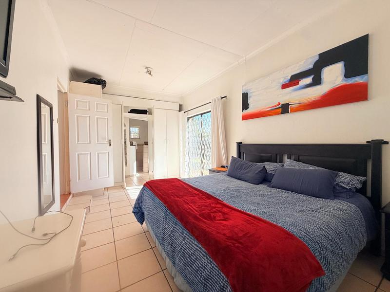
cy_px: 146
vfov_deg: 85.7
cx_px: 195
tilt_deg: -1.2
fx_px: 158
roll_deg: +0.6
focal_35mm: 14
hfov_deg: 102.1
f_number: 2.2
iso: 50
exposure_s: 1/455
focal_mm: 2.22
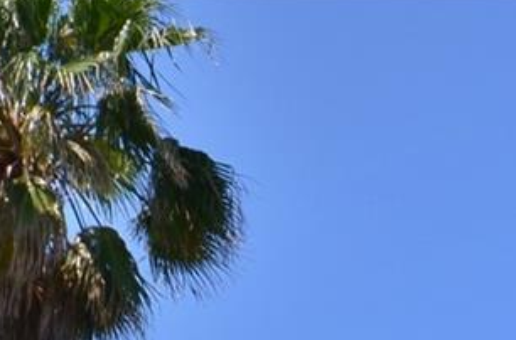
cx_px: 1093
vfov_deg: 7.9
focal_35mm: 157
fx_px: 2243
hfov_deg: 11.6
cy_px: 883
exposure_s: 1/250
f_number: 8
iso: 100
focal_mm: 20
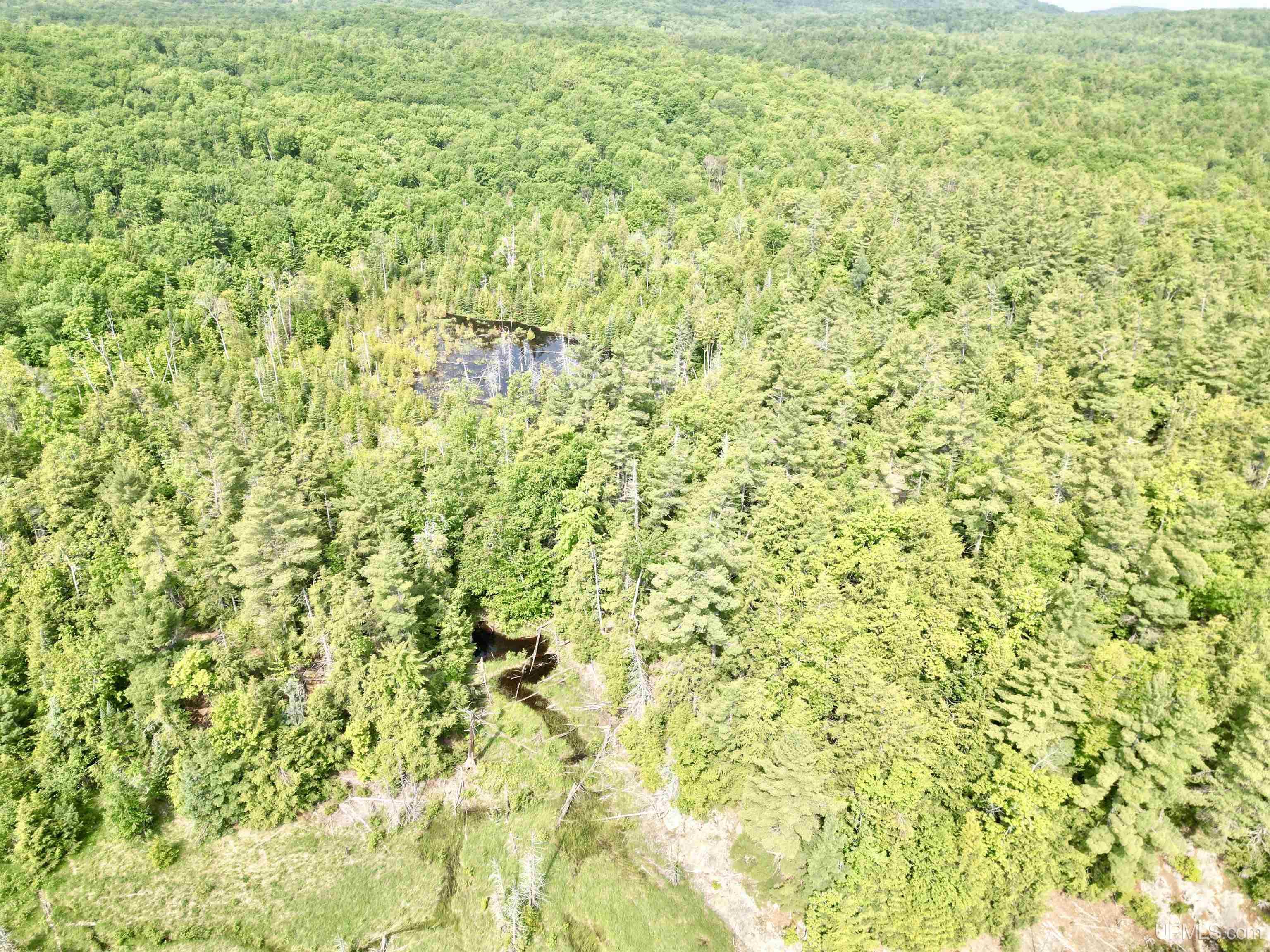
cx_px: 635
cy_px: 476
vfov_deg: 56.8
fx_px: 881
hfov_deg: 71.6
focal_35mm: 24
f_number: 1.7
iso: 100
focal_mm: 6.72
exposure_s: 1/1250
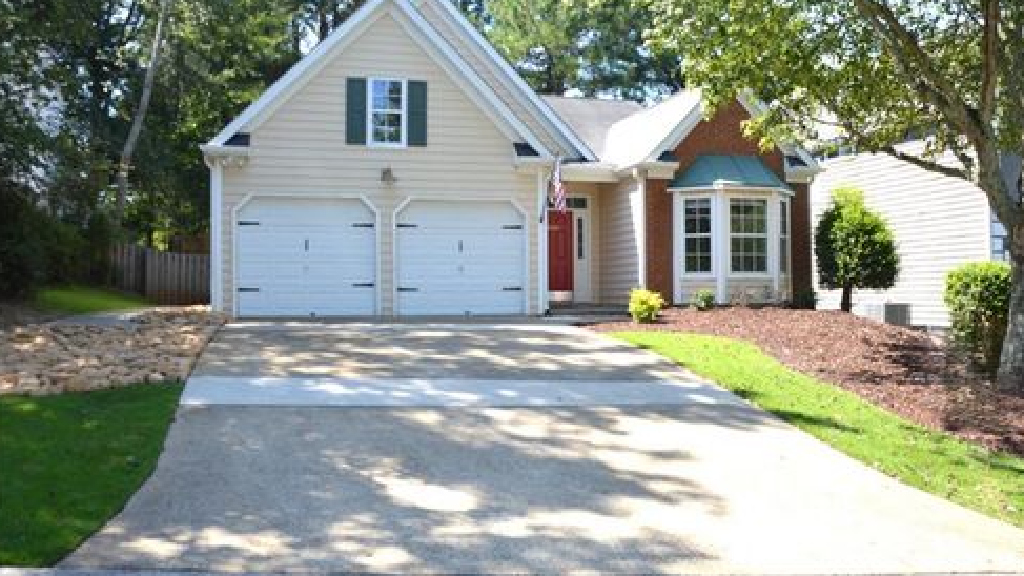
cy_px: 269
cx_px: 515
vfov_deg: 40.2
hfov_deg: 66.1
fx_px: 787
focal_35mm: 29
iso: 100
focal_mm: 18
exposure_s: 1/160
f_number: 6.3
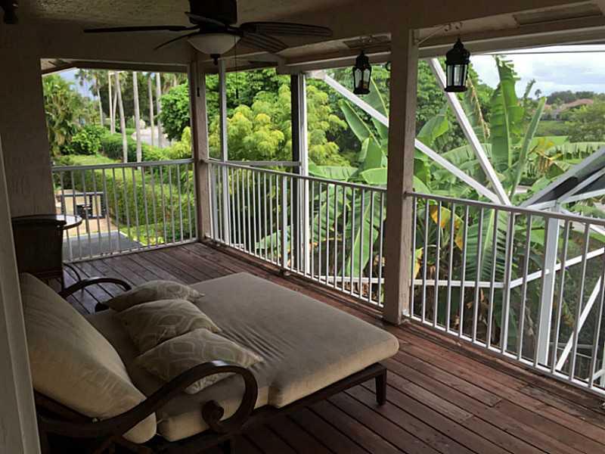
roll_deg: +0.0
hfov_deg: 61.7
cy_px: 227
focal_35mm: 29
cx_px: 302
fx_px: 507
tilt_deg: -12.3
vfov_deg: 48.2
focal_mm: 4.15
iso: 32
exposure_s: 1/347
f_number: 2.2
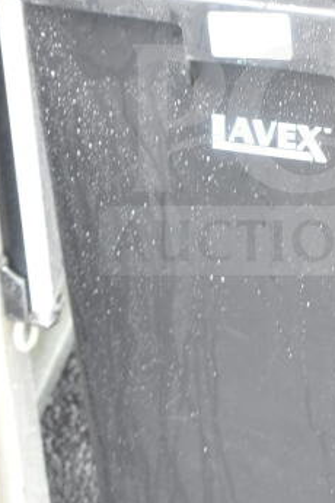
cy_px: 159
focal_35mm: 107
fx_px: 1498
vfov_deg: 19.0
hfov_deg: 12.7
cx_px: 262
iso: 1600
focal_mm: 27
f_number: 4.5
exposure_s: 1/80
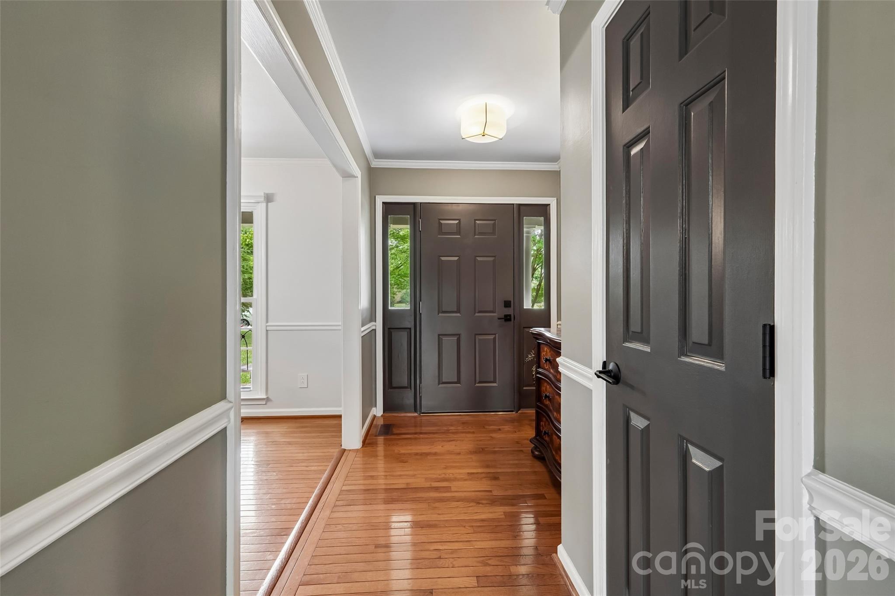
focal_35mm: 15
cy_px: 298
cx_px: 448
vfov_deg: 77.3
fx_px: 373
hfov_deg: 100.4
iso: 400
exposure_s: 1/4
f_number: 8
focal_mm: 10
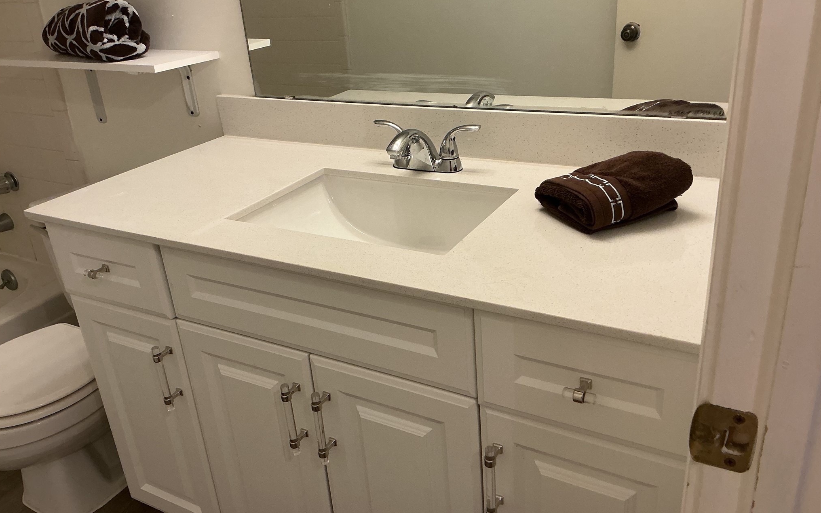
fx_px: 694
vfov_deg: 40.6
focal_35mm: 31
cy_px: 242
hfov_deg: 61.2
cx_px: 408
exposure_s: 1/60
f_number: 1.8
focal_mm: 3
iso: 80
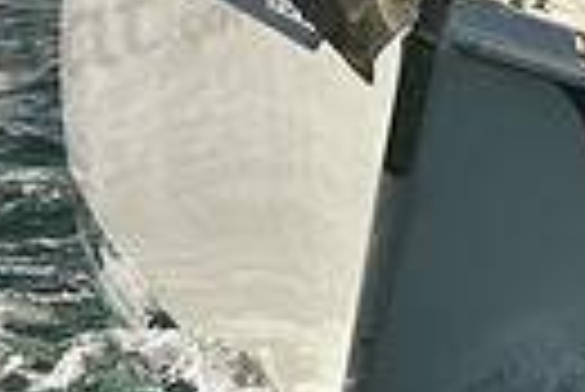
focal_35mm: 312
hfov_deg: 6.6
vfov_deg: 4.4
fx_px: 5076
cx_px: 513
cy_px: -228
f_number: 6.3
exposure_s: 1/640
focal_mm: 70
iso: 250
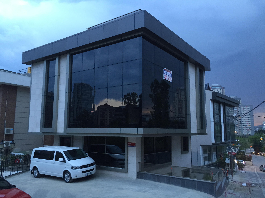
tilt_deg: +8.0
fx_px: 222
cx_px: 132
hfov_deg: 61.7
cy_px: 99
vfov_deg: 48.2
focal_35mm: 29
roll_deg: -1.2
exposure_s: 1/33
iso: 160
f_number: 2.2
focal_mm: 4.15
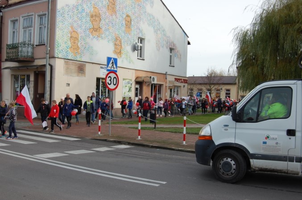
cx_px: 151
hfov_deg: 49.6
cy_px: 100
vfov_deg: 34.1
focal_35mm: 39
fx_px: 327
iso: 200
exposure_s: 1/250
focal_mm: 26
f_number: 8
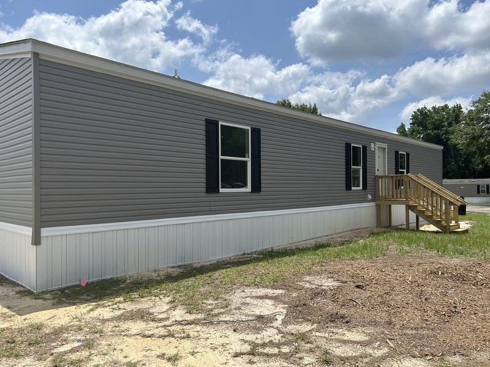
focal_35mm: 26
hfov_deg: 67.3
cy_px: 184
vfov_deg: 53.1
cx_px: 245
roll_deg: +0.6
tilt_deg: +0.4
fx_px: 368
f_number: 1.5
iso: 50
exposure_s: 1/5587
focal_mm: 5.7
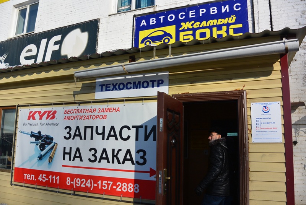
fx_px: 247
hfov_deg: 63.6
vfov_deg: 45.1
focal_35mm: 29
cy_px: 102
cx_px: 153
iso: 100
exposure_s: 1/1000
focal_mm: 11
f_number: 5
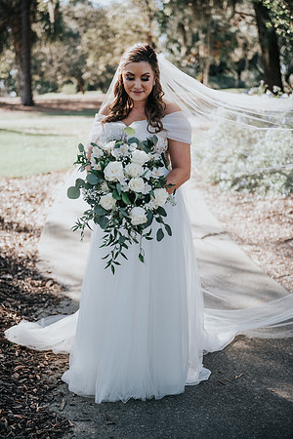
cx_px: 146
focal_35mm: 62
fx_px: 757
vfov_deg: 32.4
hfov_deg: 21.9
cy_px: 220
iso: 125
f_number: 2.8
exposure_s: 1/250
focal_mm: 62
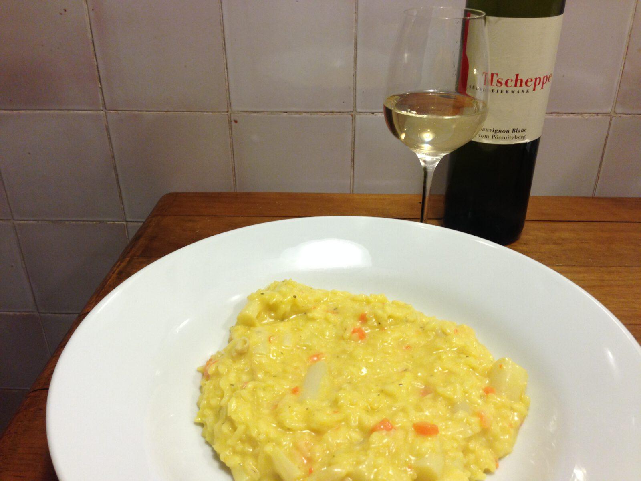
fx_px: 611
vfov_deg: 42.9
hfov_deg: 55.4
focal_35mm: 33
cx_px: 320
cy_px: 240
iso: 100
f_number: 2.4
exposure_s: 1/20
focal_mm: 4.12
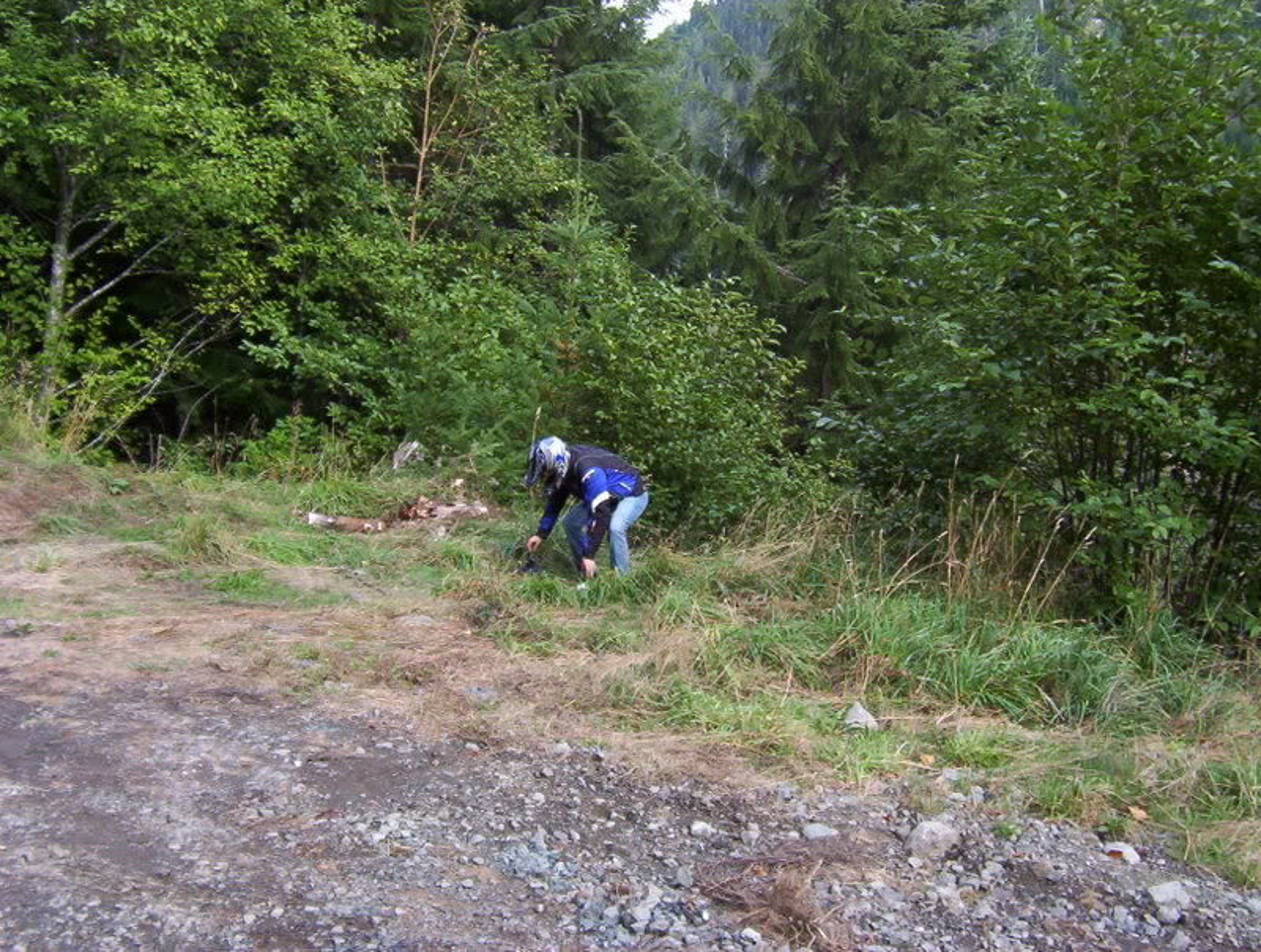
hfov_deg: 51.2
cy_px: 476
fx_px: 1315
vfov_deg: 39.8
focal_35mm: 36
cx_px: 630
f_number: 2.76
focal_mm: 5.54
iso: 100
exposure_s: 1/161
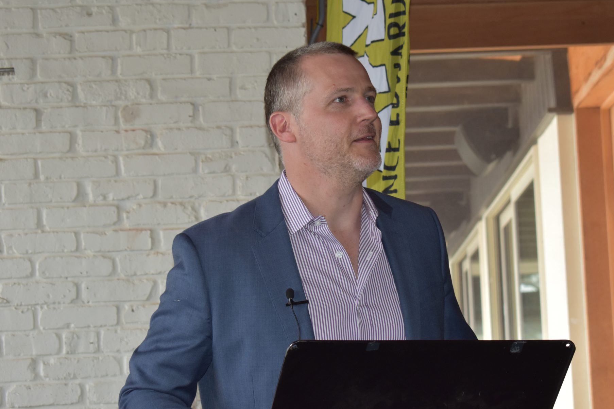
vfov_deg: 14.6
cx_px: 337
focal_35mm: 94
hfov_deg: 21.8
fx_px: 1596
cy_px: 192
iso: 720
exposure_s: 1/125
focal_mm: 55
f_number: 5.6
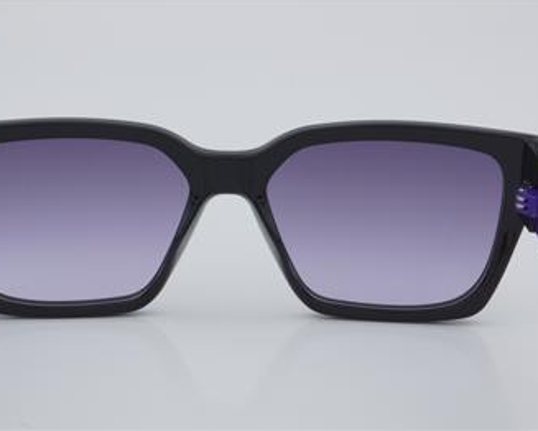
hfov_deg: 22.2
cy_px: 214
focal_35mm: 86
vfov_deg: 17.9
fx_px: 1370
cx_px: 232
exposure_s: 1/4
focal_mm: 50
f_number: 32
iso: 100
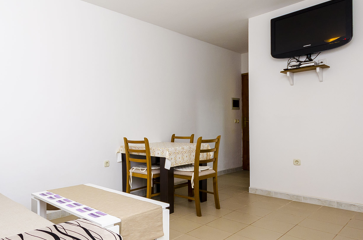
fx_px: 252
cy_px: 119
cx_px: 116
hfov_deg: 69.2
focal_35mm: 25
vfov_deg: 51.1
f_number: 6.3
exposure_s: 1/200
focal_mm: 10
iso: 250
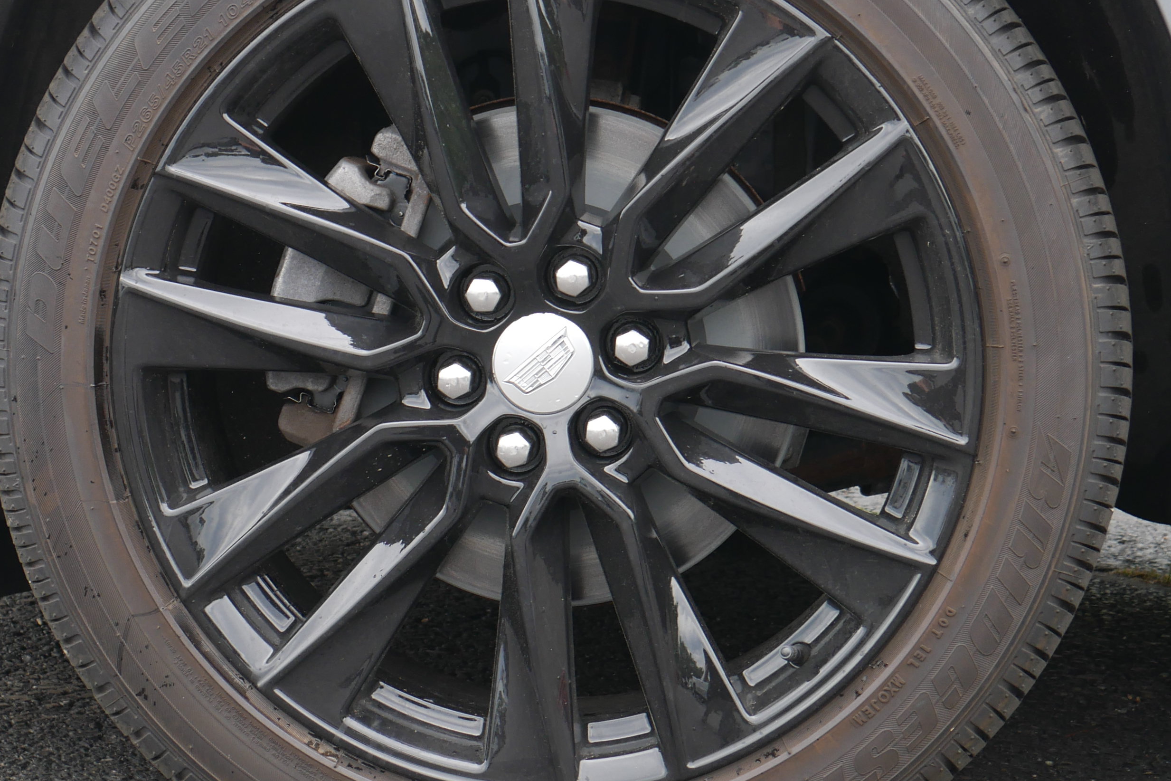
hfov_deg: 21.9
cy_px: 208
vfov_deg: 14.7
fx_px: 3025
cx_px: 486
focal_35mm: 93
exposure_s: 1/100
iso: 200
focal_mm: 24
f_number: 5.2
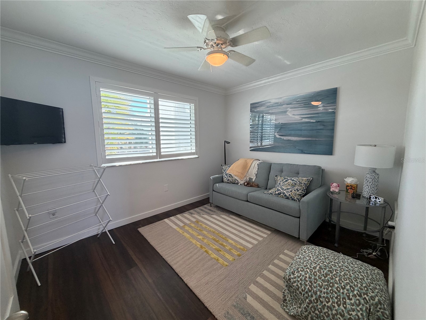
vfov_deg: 85.7
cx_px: 213
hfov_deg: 102.1
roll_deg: +0.1
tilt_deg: -8.4
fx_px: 172
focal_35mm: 14
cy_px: 160
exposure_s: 1/120
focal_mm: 2.22
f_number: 2.2
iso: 160
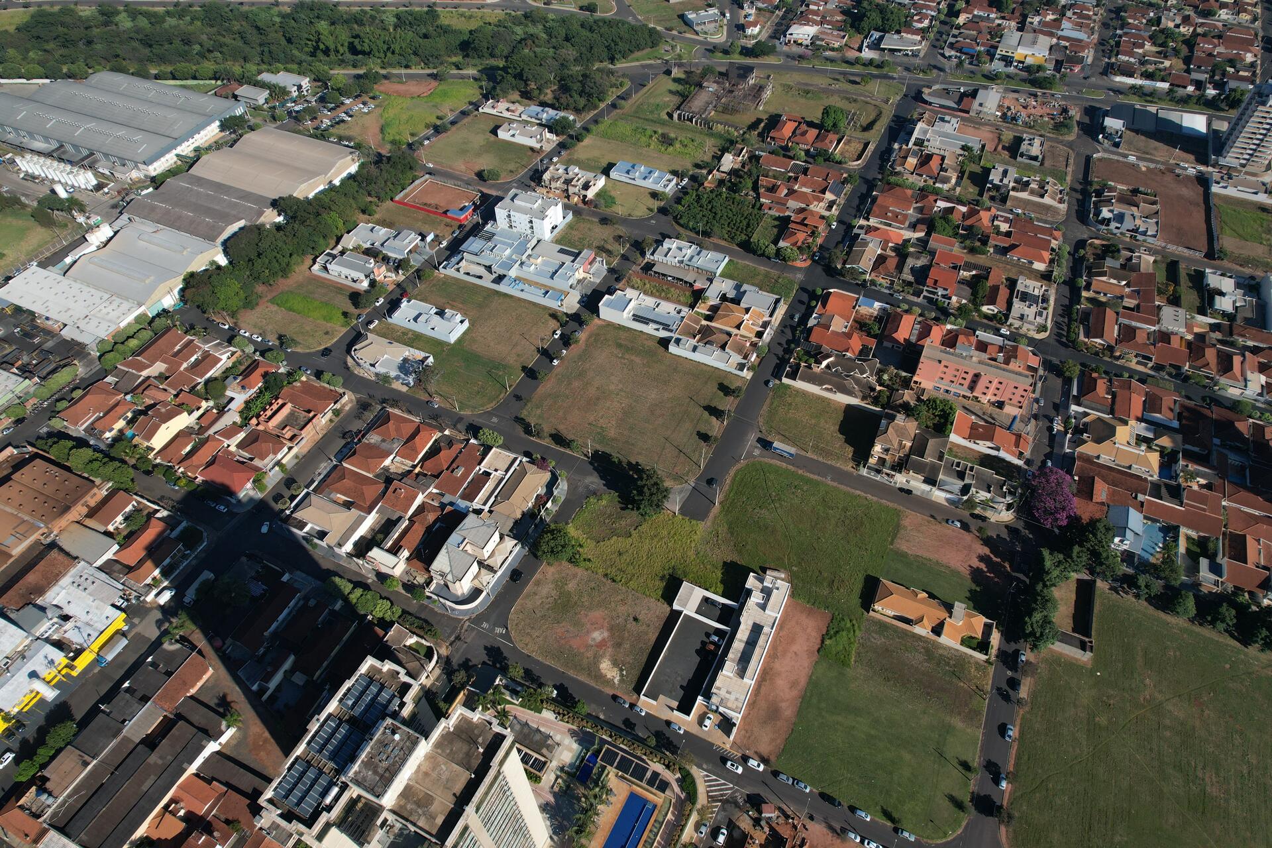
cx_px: 636
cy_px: 424
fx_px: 777
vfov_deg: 57.2
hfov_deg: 78.6
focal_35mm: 22
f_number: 2.8
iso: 100
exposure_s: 1/2500
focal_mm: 8.38
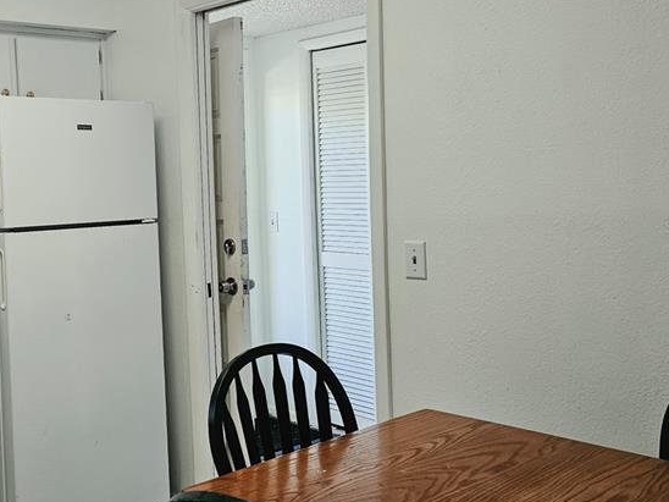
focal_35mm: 43
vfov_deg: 33.6
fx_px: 831
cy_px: 226
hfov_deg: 41.5
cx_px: 114
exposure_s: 1/120
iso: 100
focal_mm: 6.3
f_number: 1.7
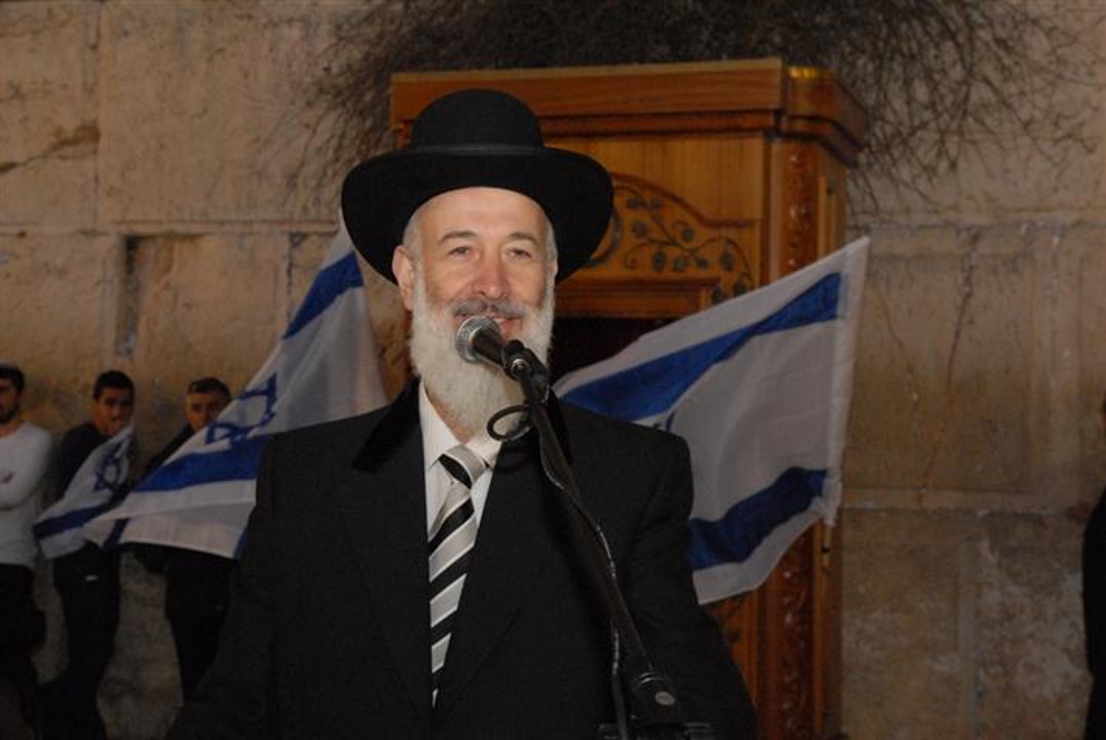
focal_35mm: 60
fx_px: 1846
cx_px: 553
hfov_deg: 33.4
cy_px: 370
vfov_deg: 22.7
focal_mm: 40
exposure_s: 1/60
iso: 1250
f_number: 8
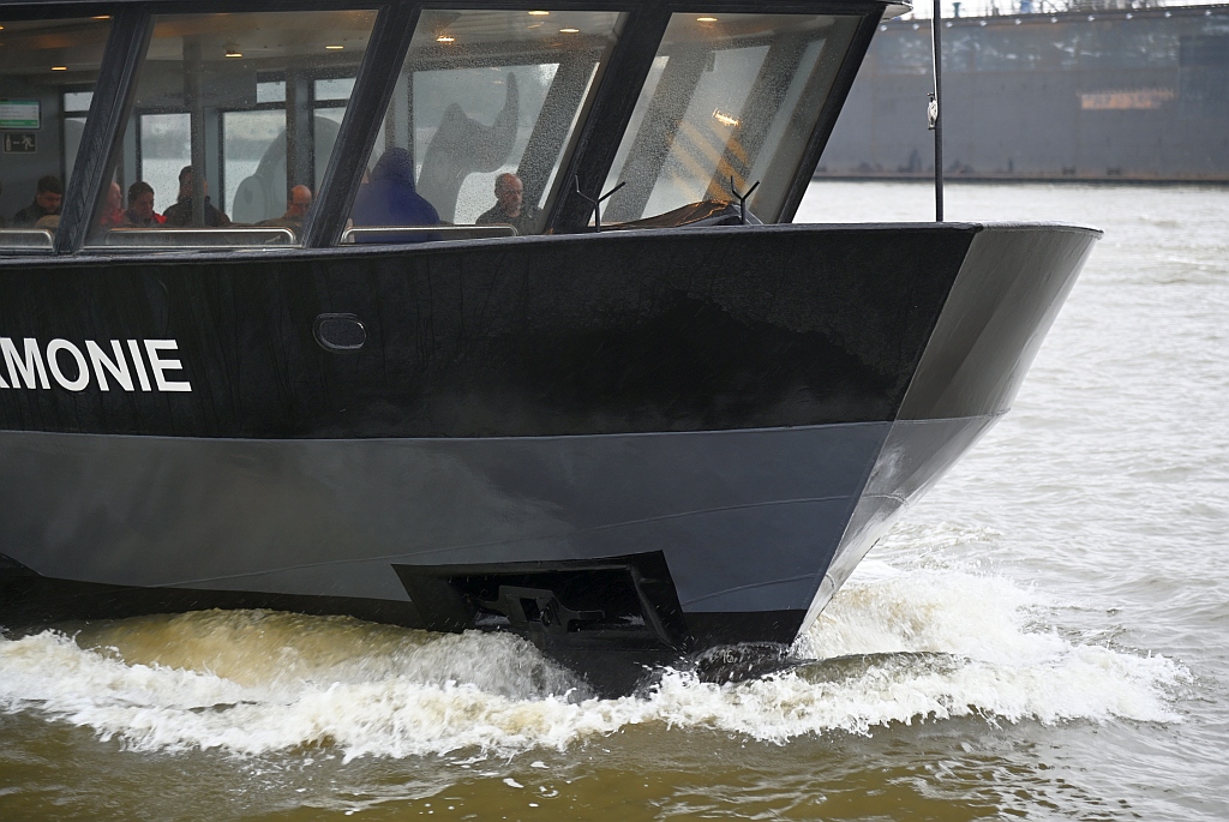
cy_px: 411
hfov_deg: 20.4
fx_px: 3417
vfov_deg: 13.7
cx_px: 614
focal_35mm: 100
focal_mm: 100
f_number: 4
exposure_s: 1/100
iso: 400
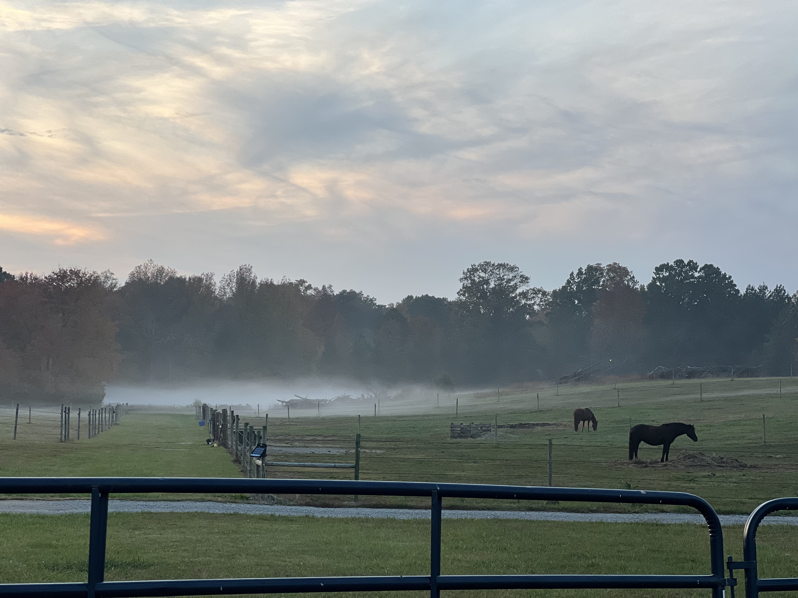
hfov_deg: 25.3
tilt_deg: +3.3
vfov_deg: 19.1
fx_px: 1775
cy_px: 299
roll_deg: -0.5
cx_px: 399
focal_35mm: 77
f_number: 2.8
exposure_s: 1/121
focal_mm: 9
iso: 50
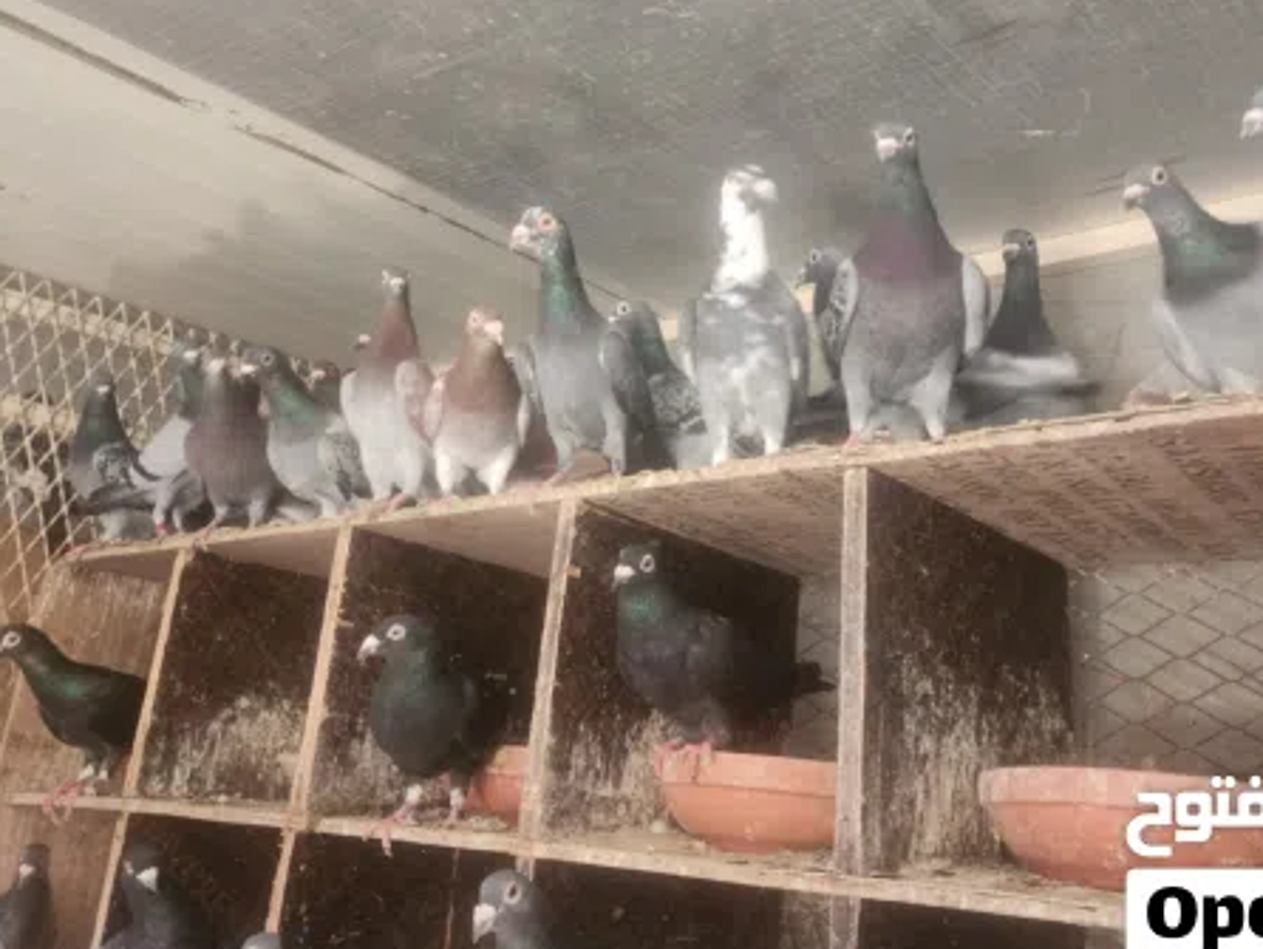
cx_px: 699
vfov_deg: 42.7
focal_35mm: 33
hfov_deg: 55.2
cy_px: 357
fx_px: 1205
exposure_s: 1/30
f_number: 1.8
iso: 500
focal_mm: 6.4
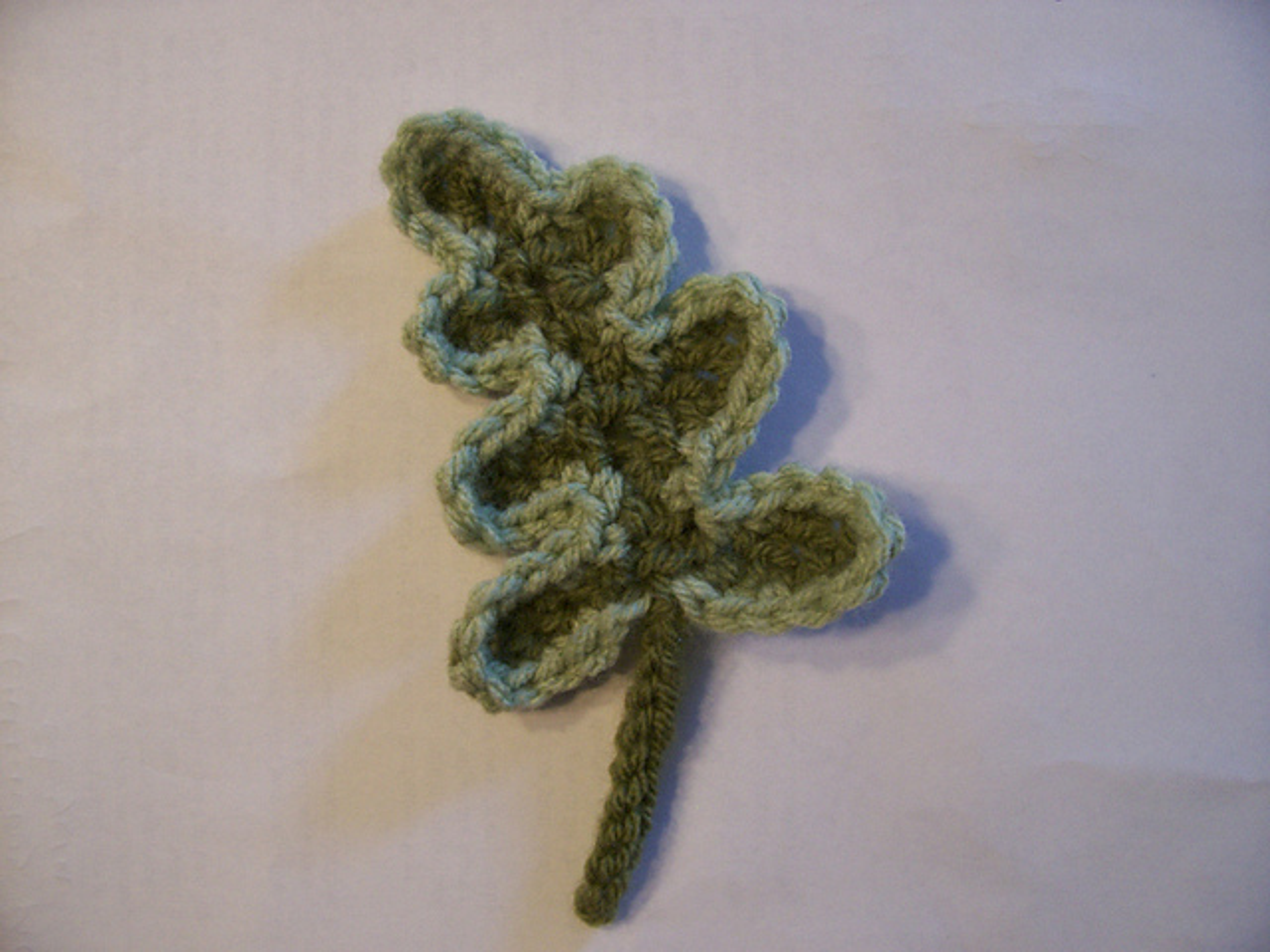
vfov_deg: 41.8
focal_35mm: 34
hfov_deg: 54.0
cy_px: 476
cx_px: 635
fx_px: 1247
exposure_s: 1/32
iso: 117
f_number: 2.7
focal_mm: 5.6
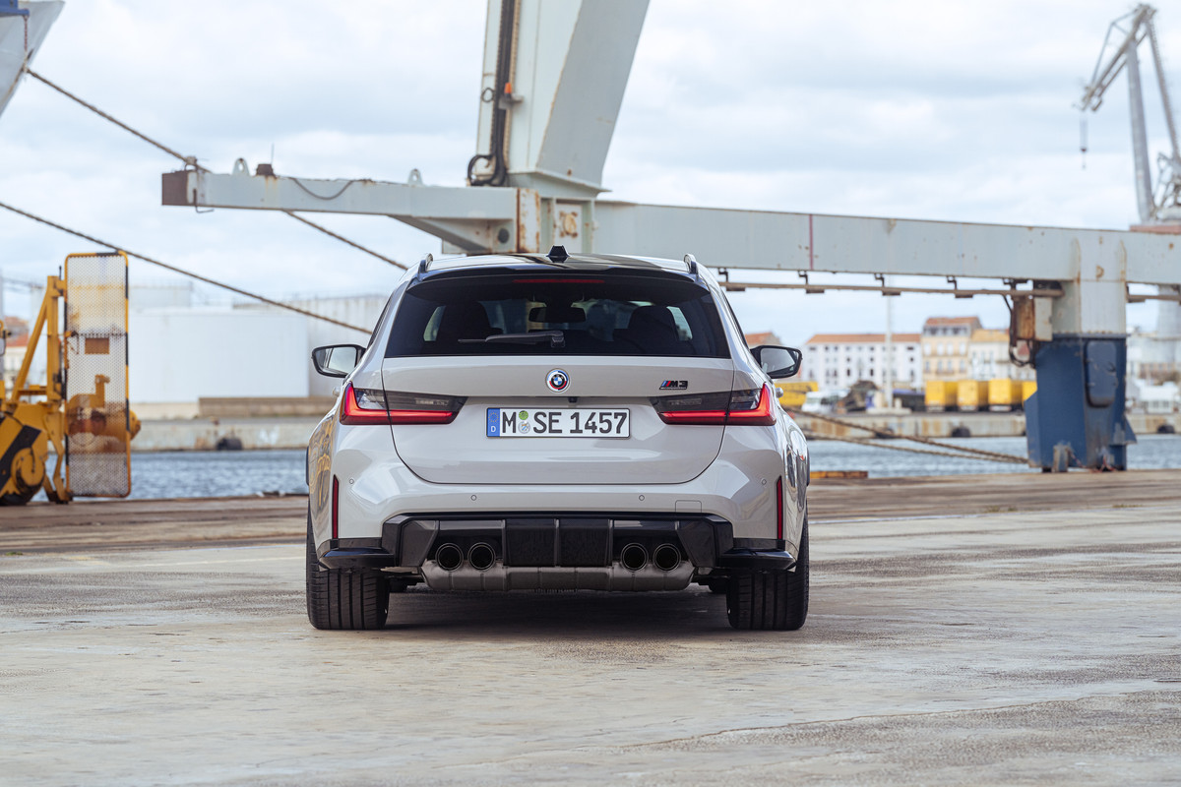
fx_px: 4428
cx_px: 590
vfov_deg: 10.2
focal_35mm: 135
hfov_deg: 15.2
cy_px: 394
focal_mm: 135
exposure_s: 1/400
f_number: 6.3
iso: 500
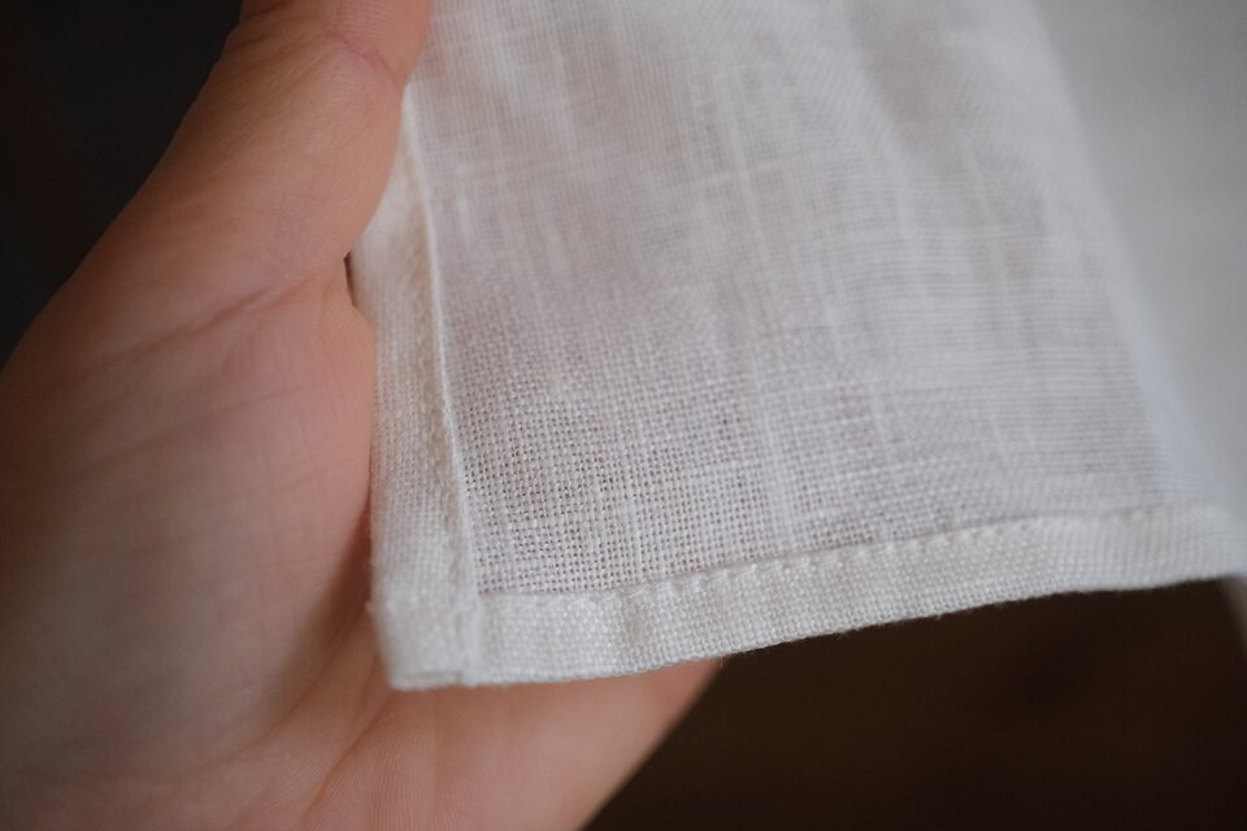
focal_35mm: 45
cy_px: 416
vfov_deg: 29.9
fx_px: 1559
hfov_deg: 43.6
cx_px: 624
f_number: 2.8
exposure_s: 1/100
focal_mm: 30
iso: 2500
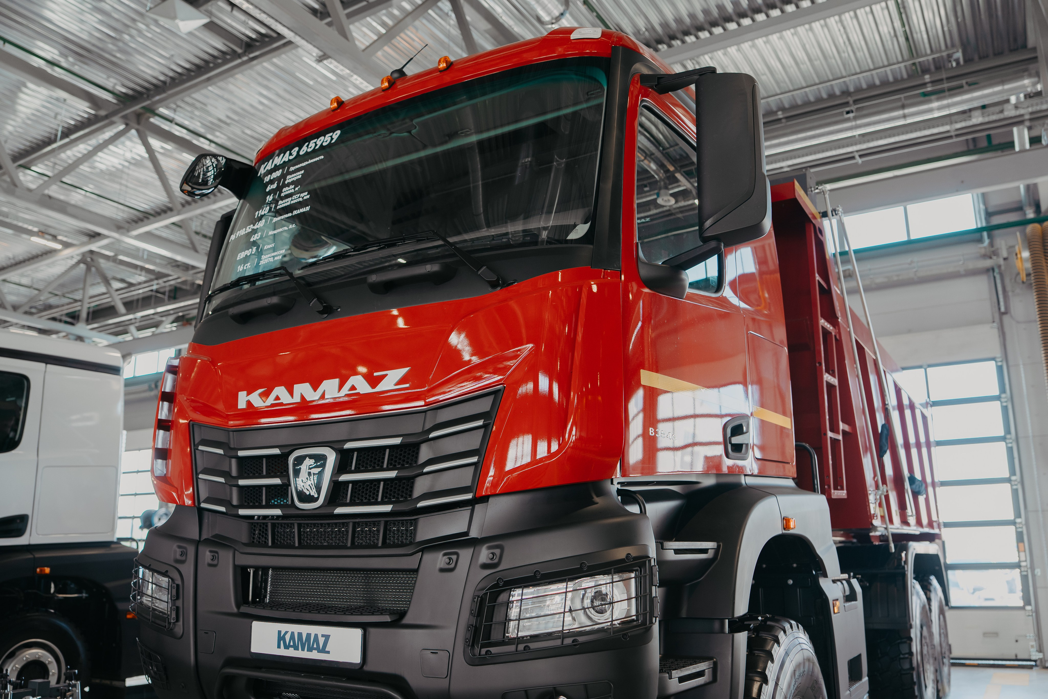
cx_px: 524
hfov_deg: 65.5
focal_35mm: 28
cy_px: 350
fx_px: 815
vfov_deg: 46.4
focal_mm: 28
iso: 160
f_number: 2.5
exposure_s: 1/125
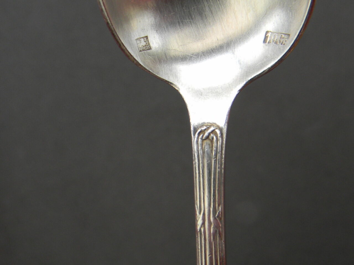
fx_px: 286
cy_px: 132
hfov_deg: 63.4
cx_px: 177
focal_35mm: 28
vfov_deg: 49.7
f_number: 3.5
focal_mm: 5
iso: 80
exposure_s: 1/60.5
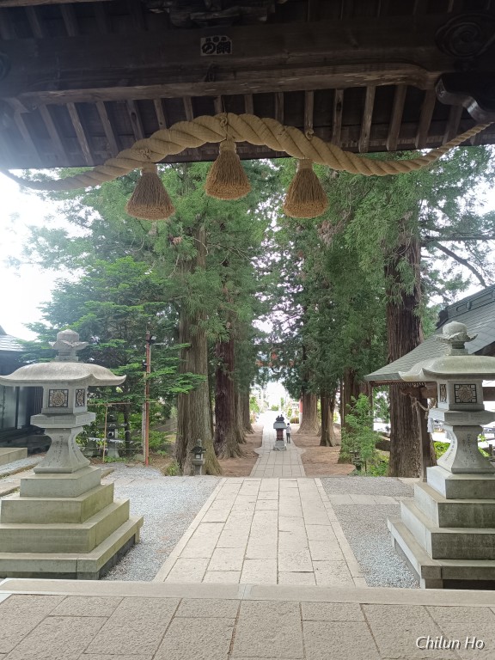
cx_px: 248
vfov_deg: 71.6
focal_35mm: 24
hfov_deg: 56.8
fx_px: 458
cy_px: 330
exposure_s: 1/100
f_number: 1.65
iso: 316
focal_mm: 6.14
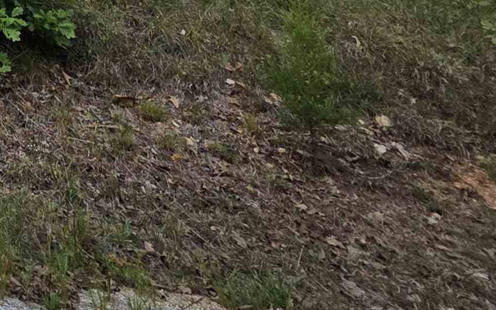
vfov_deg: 18.3
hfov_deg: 25.3
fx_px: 649
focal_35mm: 48
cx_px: -319
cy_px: -306
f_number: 1.9
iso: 40
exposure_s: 1/801
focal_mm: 2.2
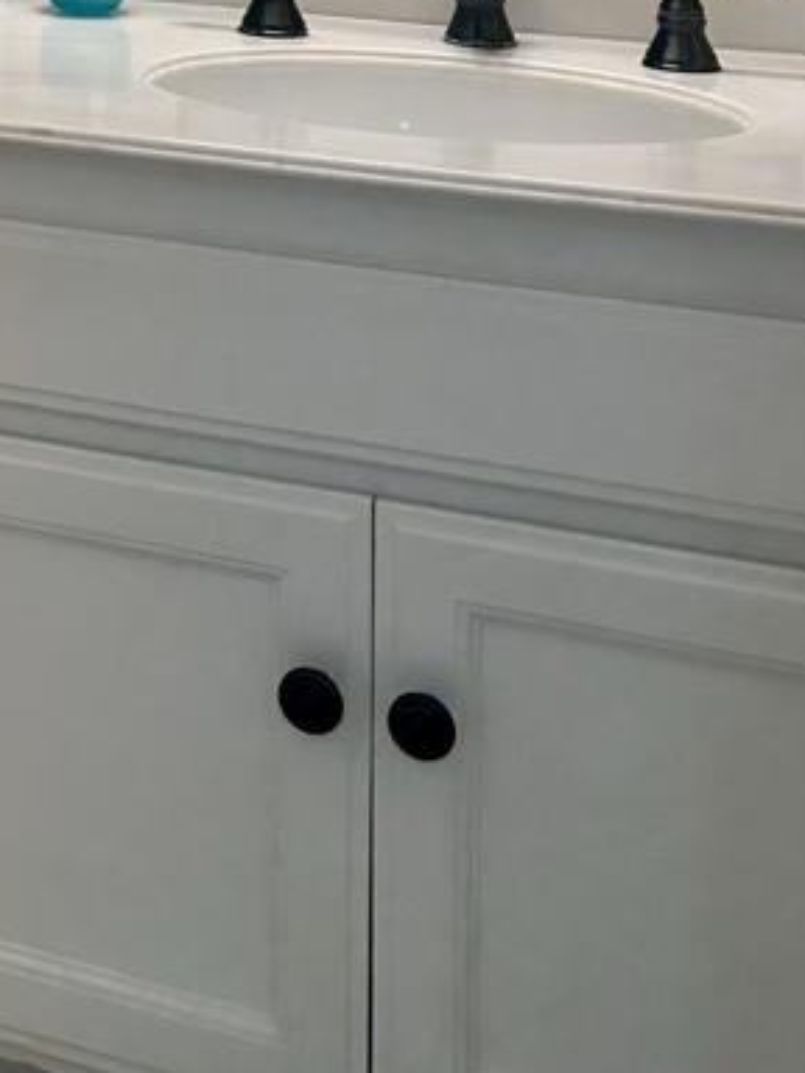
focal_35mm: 64
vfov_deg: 25.8
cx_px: -159
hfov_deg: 21.3
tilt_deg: -0.3
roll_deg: -0.5
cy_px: -333
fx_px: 1984
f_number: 1.78
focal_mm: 6.86
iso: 125
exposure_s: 1/60
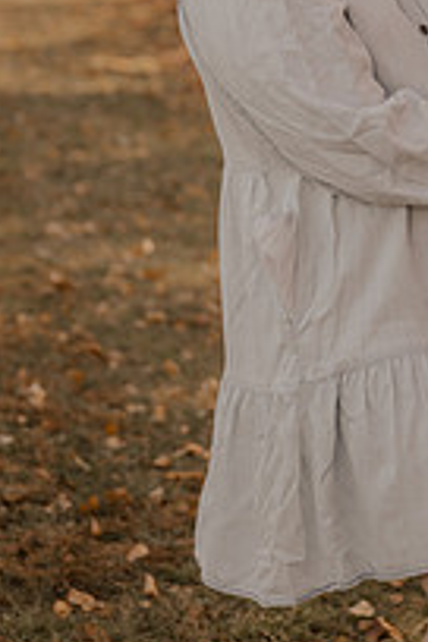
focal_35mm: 128
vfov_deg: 15.8
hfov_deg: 10.7
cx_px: 371
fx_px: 2282
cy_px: 85
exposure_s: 1/320
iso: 200
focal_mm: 58
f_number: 2.8
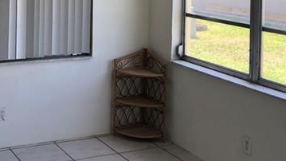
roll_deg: -0.8
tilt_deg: -2.2
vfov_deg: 17.1
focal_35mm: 68
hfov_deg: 30.4
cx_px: 66
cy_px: -24
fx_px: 516
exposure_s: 1/120
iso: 25
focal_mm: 3.99
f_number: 1.8
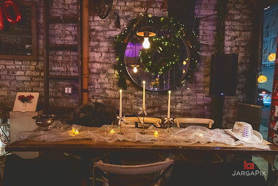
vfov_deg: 49.6
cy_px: 93
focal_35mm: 26
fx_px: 201
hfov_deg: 69.4
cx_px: 143
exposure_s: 1/100
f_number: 2.8
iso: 3200
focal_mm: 24
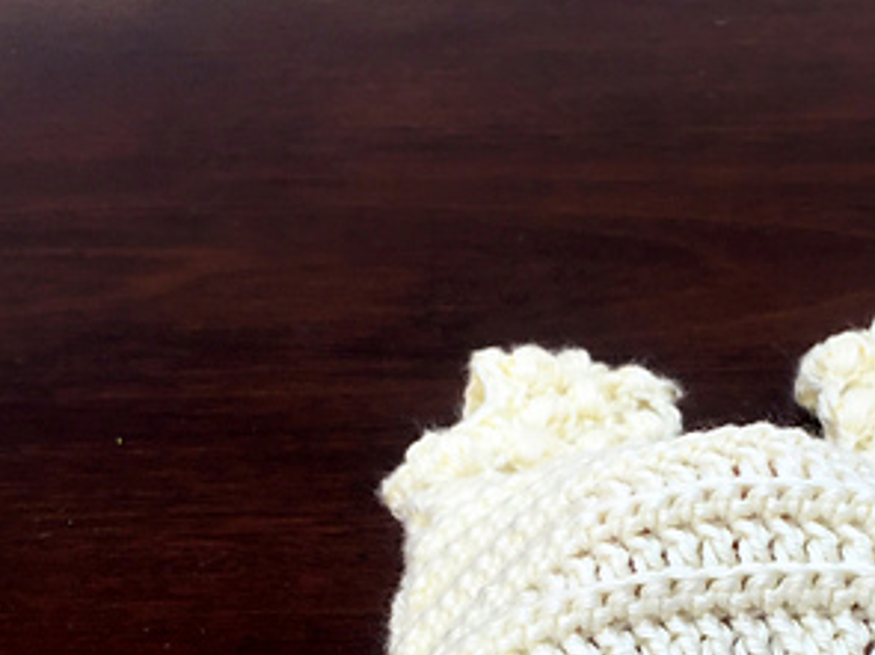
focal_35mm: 63
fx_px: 1592
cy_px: 670
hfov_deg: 30.0
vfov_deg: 22.3
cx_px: 709
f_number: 2.2
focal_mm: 4.15
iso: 32
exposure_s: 1/60
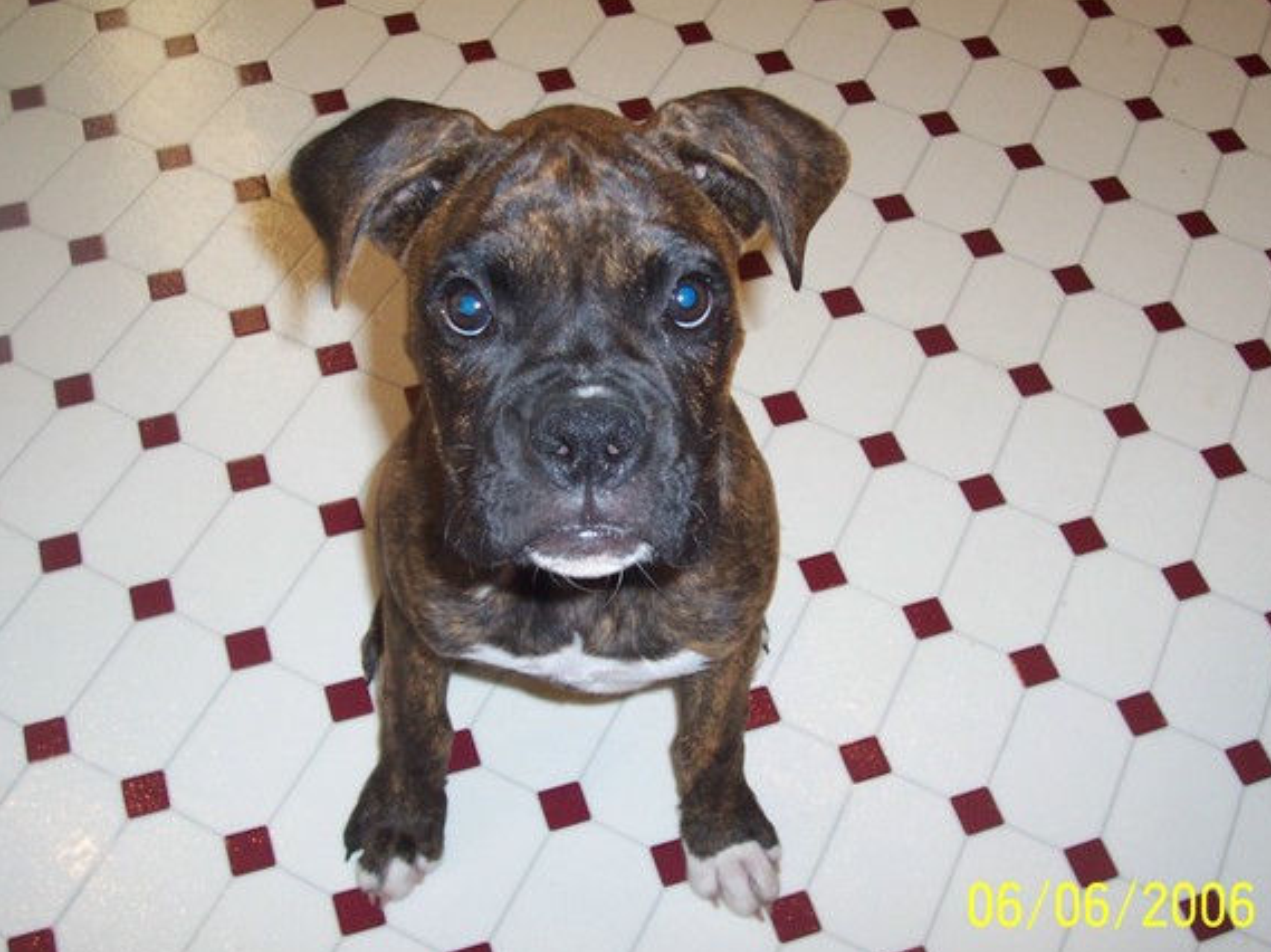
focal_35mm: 41
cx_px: 628
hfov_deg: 45.8
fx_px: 1504
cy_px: 510
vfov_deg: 35.1
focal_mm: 5.6
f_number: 2.8
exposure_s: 1/60
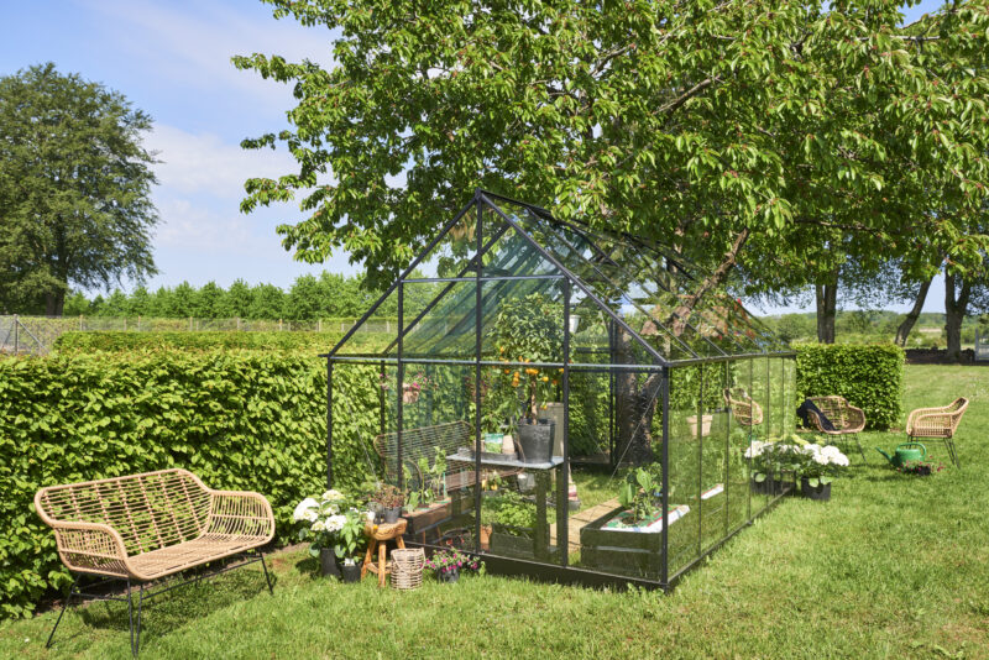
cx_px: 494
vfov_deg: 41.1
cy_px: 330
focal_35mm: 32
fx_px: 879
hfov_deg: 58.7
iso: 100
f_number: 8
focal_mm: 32
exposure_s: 1/125
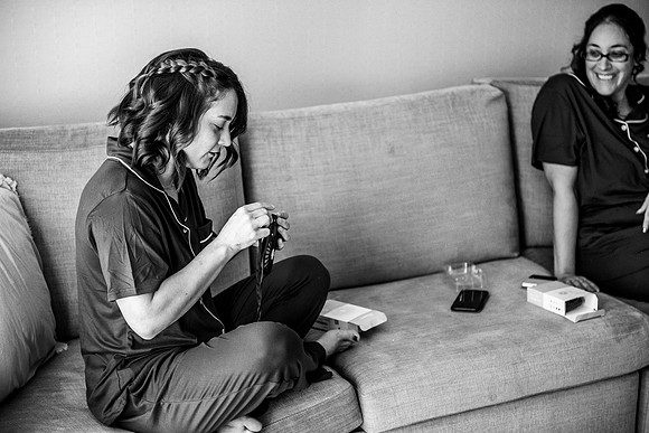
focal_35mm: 62
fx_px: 1118
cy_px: 216
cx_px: 324
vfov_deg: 21.9
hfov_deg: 32.4
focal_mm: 62
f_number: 2.8
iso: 1250
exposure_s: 1/200
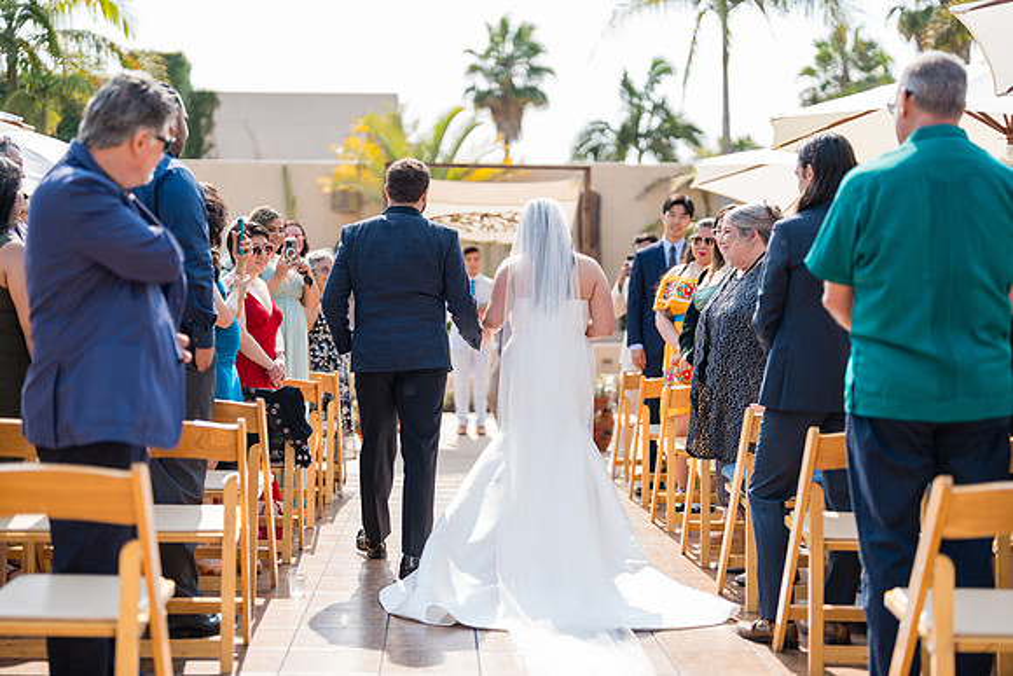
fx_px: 1407
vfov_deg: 27.0
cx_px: 506
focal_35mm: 50
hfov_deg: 39.6
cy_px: 338
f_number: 1.2
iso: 50
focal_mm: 50
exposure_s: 1/2500
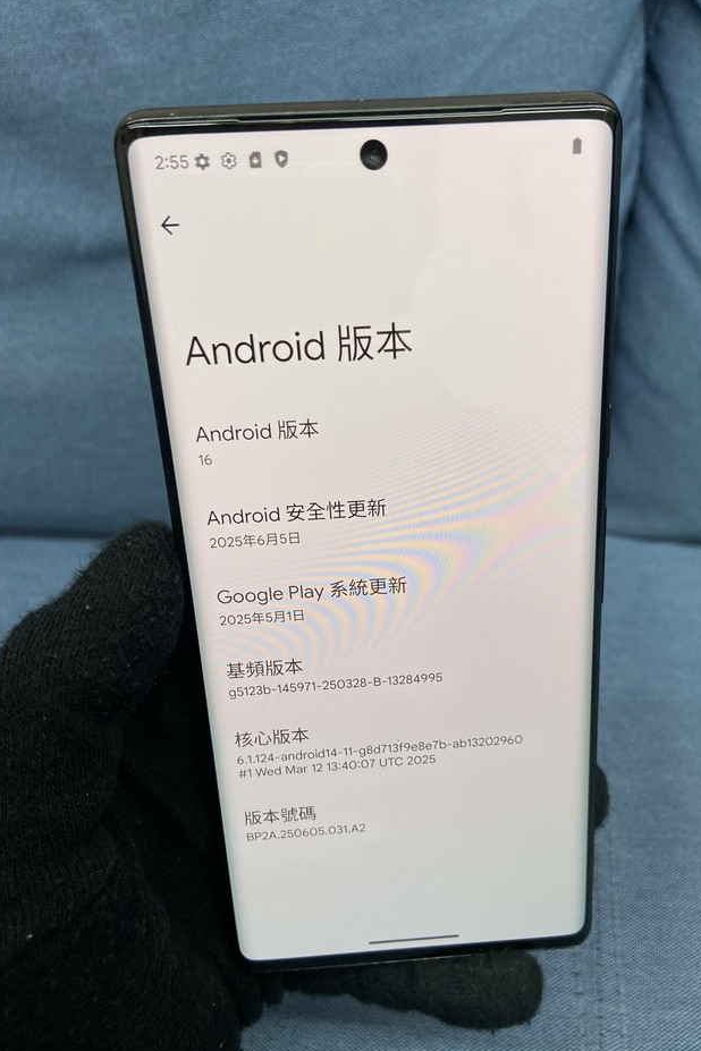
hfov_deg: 46.3
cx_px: 398
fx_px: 818
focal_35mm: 28
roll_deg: +2.4
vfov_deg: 65.5
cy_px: 540
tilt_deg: -44.1
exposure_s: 1/120
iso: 100
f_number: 1.8
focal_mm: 4.25
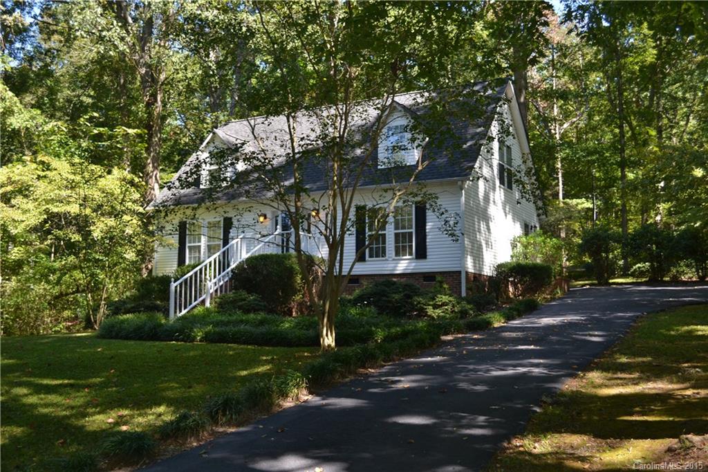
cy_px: 236
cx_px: 354
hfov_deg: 53.1
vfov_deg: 36.8
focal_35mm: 36
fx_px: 708
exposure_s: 1/125
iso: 110
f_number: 4
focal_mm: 24
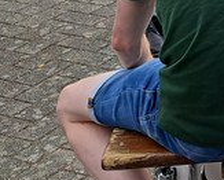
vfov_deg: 9.6
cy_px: -221
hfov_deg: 11.0
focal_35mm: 147
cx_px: 539
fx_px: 976
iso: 50
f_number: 1.8
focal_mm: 5.23
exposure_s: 1/238
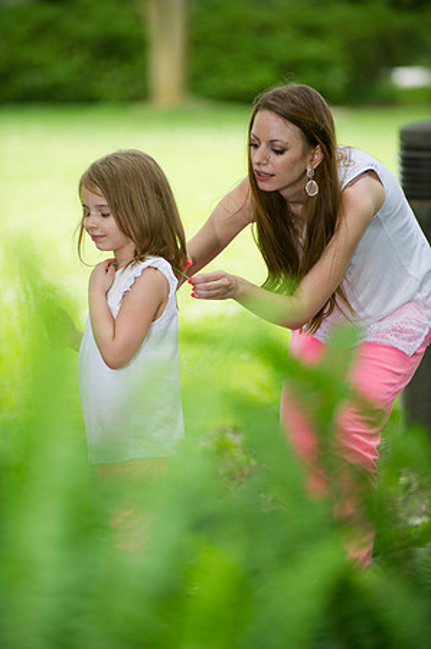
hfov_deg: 7.6
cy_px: 324
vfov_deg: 11.4
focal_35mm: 180
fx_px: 3240
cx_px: 216
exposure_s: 1/200
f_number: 3.2
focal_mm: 180
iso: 200
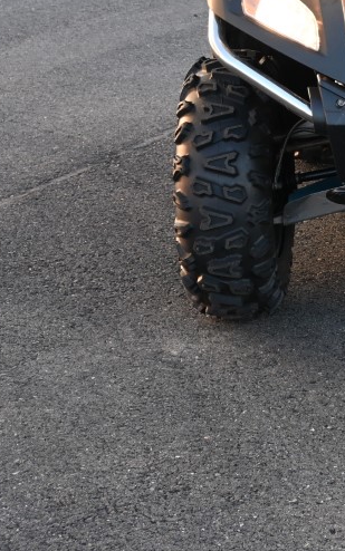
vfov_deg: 19.3
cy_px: 133
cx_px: 501
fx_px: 1609
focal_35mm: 107
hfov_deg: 11.8
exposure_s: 1/160
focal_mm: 30
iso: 640
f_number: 6.3
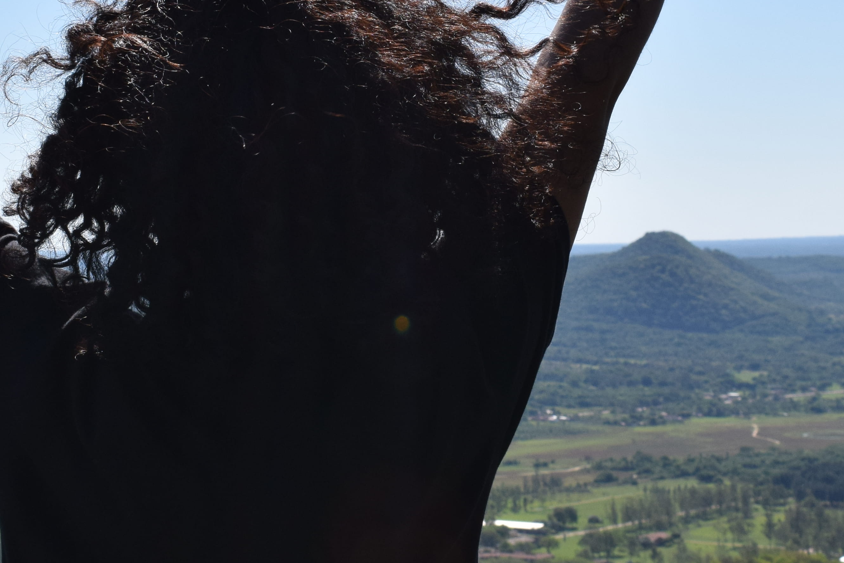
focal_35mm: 108
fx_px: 2532
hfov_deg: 18.9
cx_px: 403
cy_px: 146
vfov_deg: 12.6
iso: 400
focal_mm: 32
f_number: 14
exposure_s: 1/800
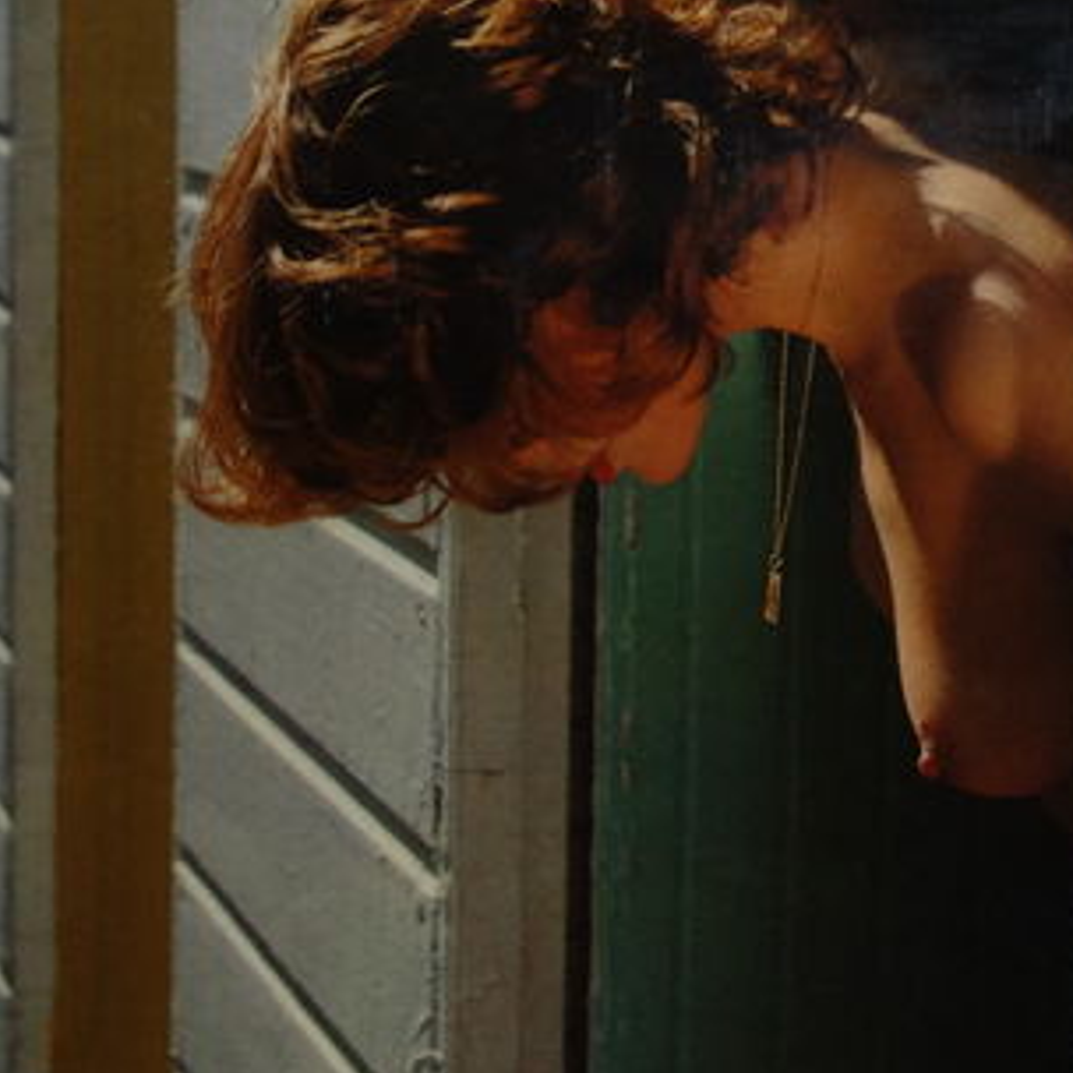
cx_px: 971
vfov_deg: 11.5
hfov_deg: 11.5
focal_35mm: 151
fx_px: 5295
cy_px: 175
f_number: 5.6
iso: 400
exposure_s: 1/80
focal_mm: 36.25
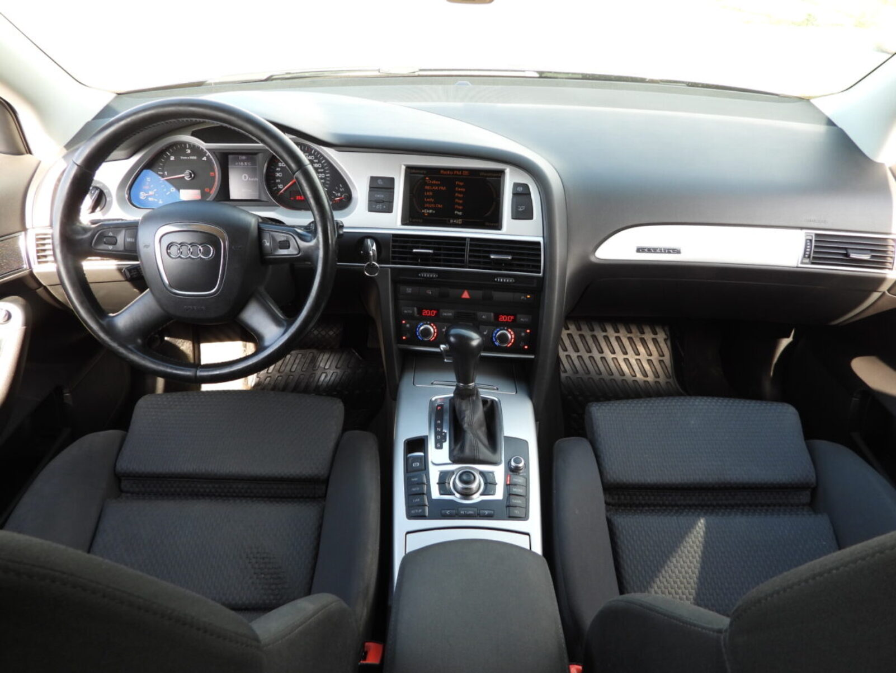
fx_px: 621
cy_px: 336
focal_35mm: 24
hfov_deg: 71.6
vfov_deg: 56.8
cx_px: 448
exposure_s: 1/100
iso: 100
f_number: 2.8
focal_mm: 4.3
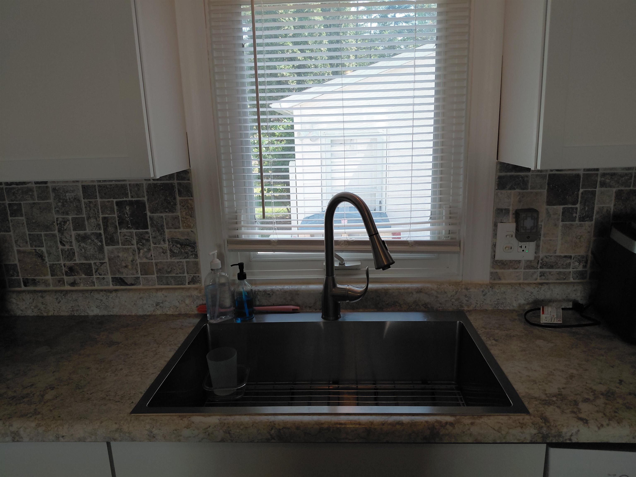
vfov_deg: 54.9
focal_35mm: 25
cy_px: 238
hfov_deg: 69.4
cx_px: 318
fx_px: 459
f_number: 1.8
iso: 50
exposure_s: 1/157
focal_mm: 4.69
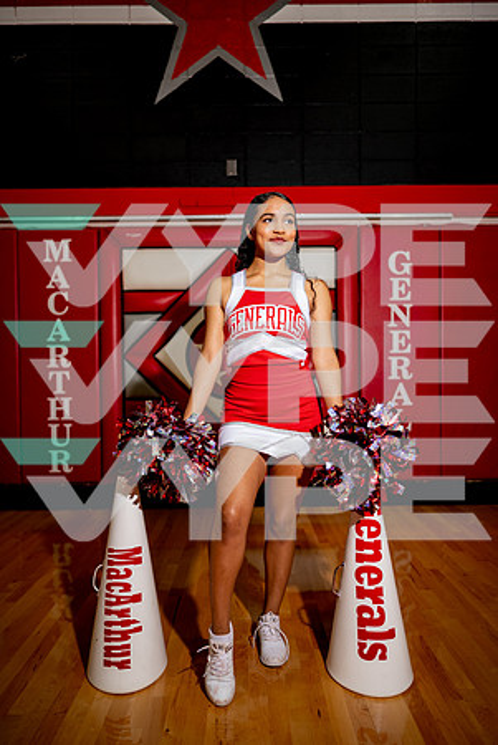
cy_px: 372
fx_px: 497
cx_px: 249
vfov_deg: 73.7
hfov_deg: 53.2
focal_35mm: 24
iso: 100
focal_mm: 24
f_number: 1.4
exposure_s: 1/320
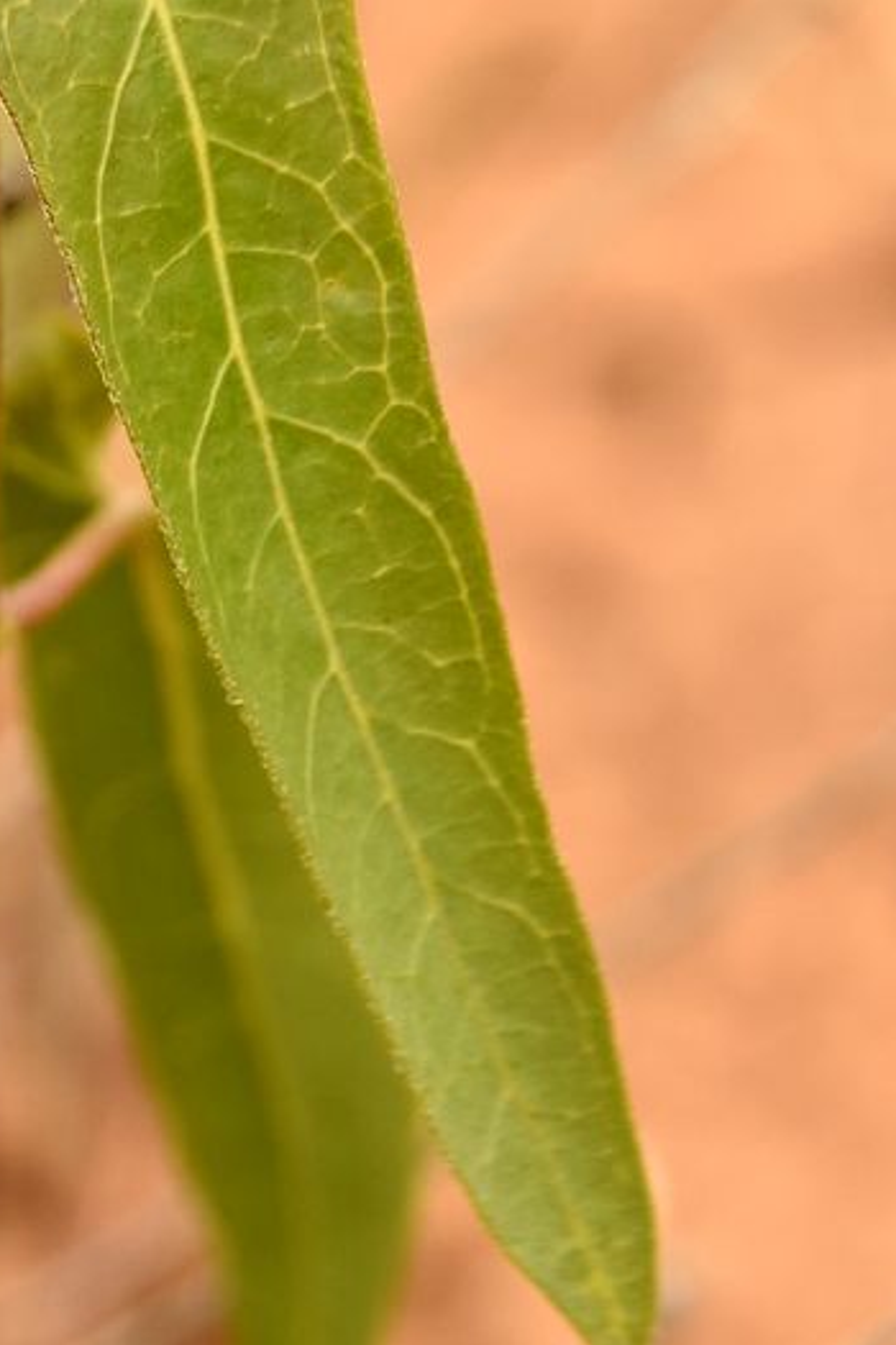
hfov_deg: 6.8
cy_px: -97
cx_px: 24
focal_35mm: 200
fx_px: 7466
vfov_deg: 10.2
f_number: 10
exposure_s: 1/400
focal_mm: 50
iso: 250
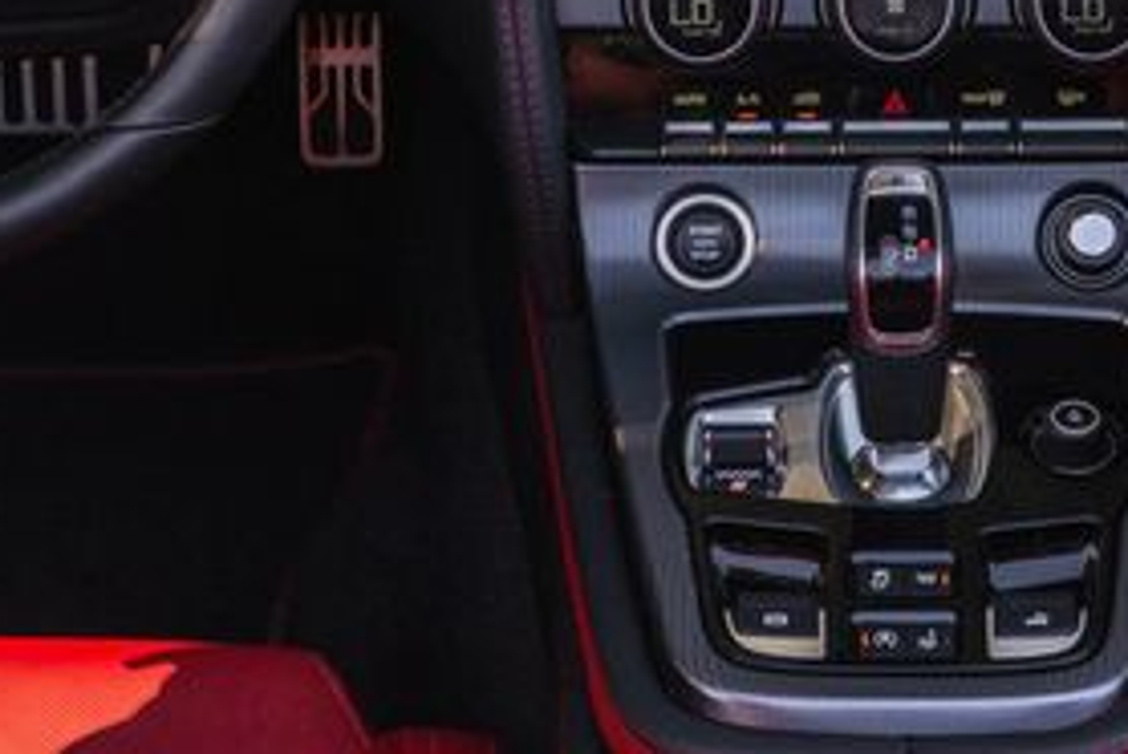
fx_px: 4642
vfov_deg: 9.2
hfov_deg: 13.8
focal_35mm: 148
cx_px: 728
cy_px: -51
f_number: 7.1
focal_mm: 44
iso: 640
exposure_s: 1/160
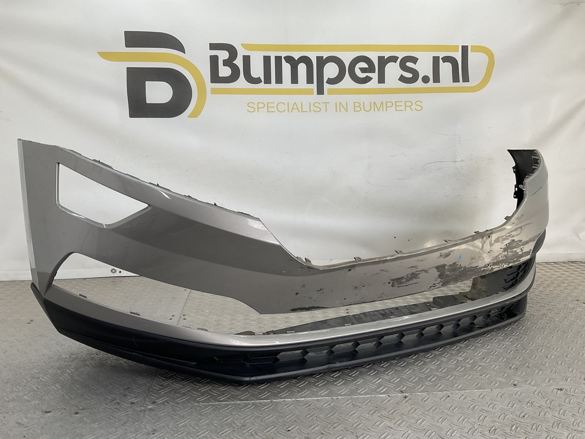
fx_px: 490
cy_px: 220
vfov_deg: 48.2
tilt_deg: -7.8
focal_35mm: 29
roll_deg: +2.6
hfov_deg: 61.7
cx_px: 292
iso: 16
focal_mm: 3
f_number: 1.8
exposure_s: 1/181
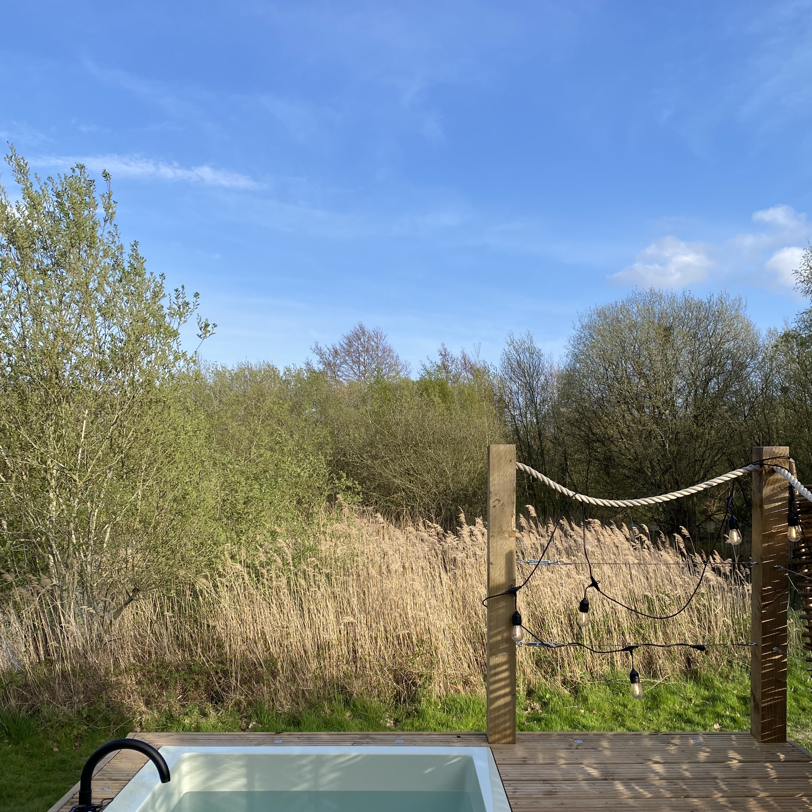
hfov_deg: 52.5
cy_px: 491
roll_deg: -0.5
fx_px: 823
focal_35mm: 31
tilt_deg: +0.9
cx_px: 405
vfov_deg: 52.1
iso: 32
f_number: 1.8
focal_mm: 4.25
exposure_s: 1/1678
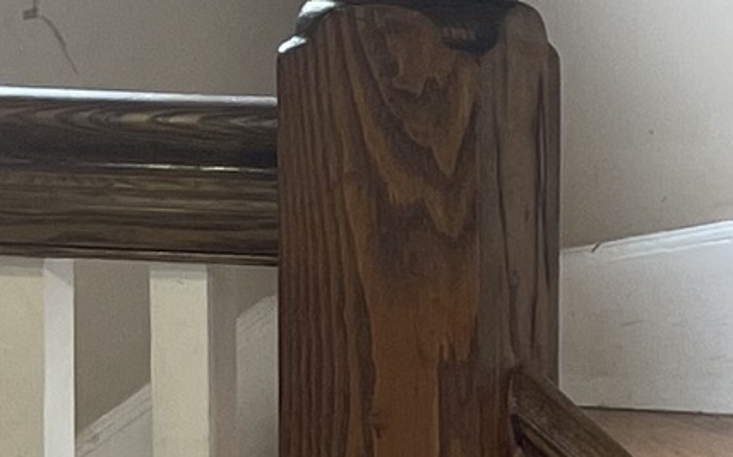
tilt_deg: -4.3
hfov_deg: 9.7
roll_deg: -0.9
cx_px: 1570
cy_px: 241
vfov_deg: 6.6
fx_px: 3953
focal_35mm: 198
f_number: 1.6
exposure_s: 1/60
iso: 125
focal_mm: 5.1
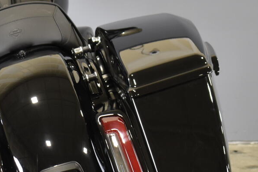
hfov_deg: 16.0
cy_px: 77
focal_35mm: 127
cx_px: 23
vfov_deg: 10.8
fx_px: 908
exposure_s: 1/15
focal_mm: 25
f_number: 4
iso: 400
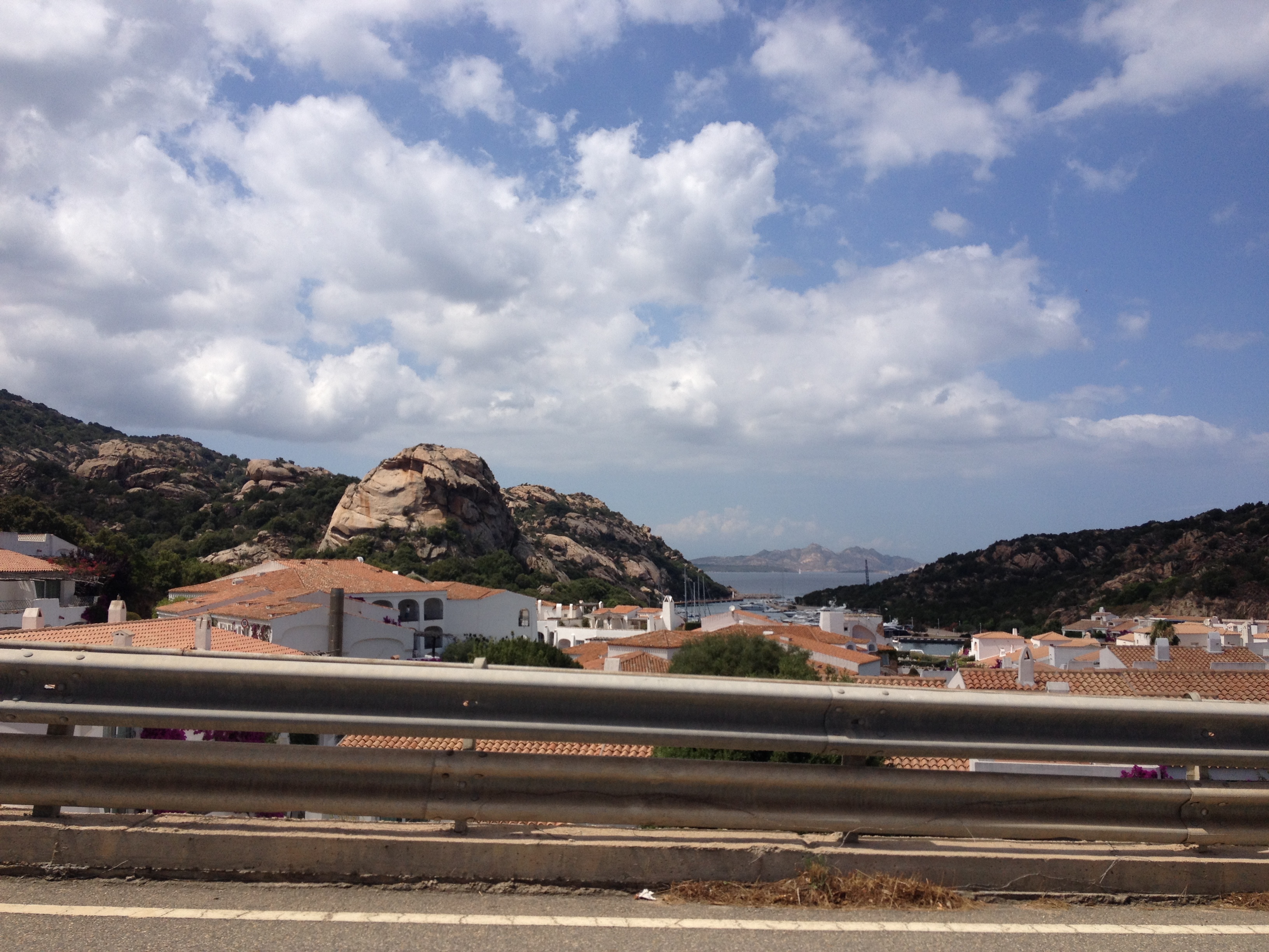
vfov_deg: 40.7
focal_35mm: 35
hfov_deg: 52.6
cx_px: 634
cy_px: 476
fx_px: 1283
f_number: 2.4
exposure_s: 1/2632
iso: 50
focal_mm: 4.28
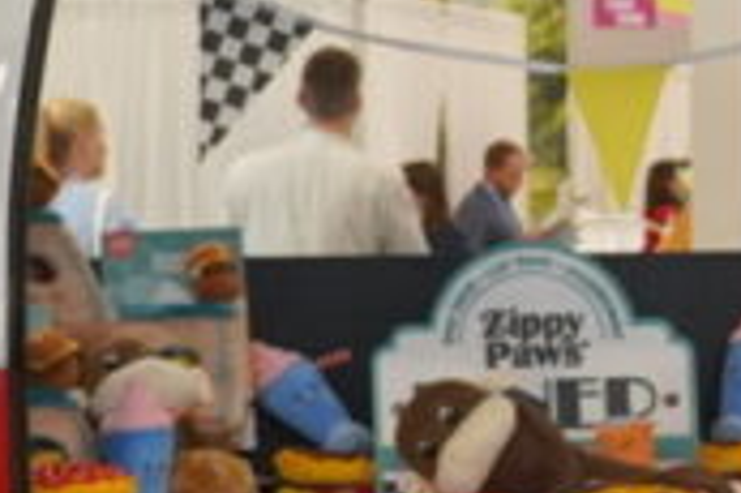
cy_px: 262
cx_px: 1790
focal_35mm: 167
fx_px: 3438
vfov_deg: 8.2
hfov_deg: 10.5
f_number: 4
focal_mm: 18.8
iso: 2000
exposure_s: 1/160
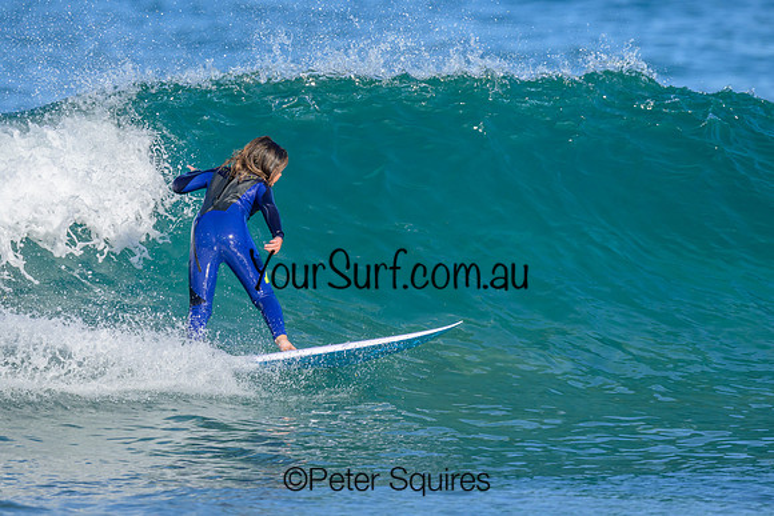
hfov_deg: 2.0
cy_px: 190
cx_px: 384
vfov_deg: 1.4
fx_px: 21710
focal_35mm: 1010
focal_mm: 800
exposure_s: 1/2000
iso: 400
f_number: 6.3
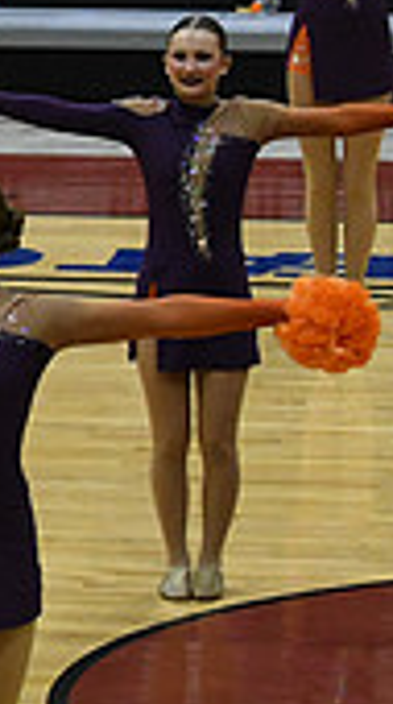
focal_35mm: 376
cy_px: 280
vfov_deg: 5.8
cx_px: -769
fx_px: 7001
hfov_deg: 3.2
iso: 4000
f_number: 4
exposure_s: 1/500
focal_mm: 70
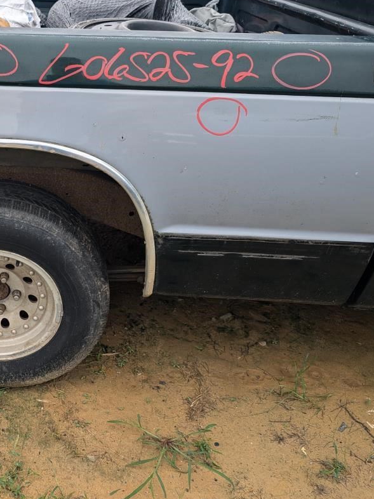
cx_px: 14
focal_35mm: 39
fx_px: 562
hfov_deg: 34.1
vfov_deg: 47.7
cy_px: 214
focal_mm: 6.9
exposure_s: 1/620
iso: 19
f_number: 1.68
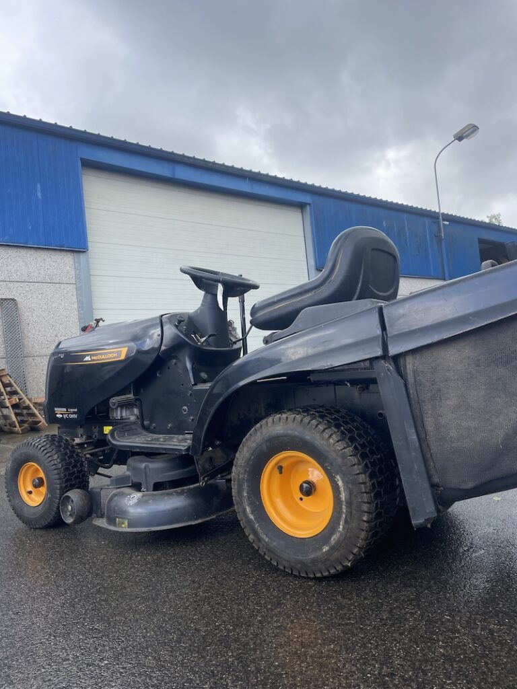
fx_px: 518
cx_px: 258
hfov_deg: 53.1
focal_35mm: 26
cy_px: 344
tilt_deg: +2.9
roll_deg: +4.3
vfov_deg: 67.3
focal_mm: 4.2
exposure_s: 1/678
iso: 32
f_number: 1.6
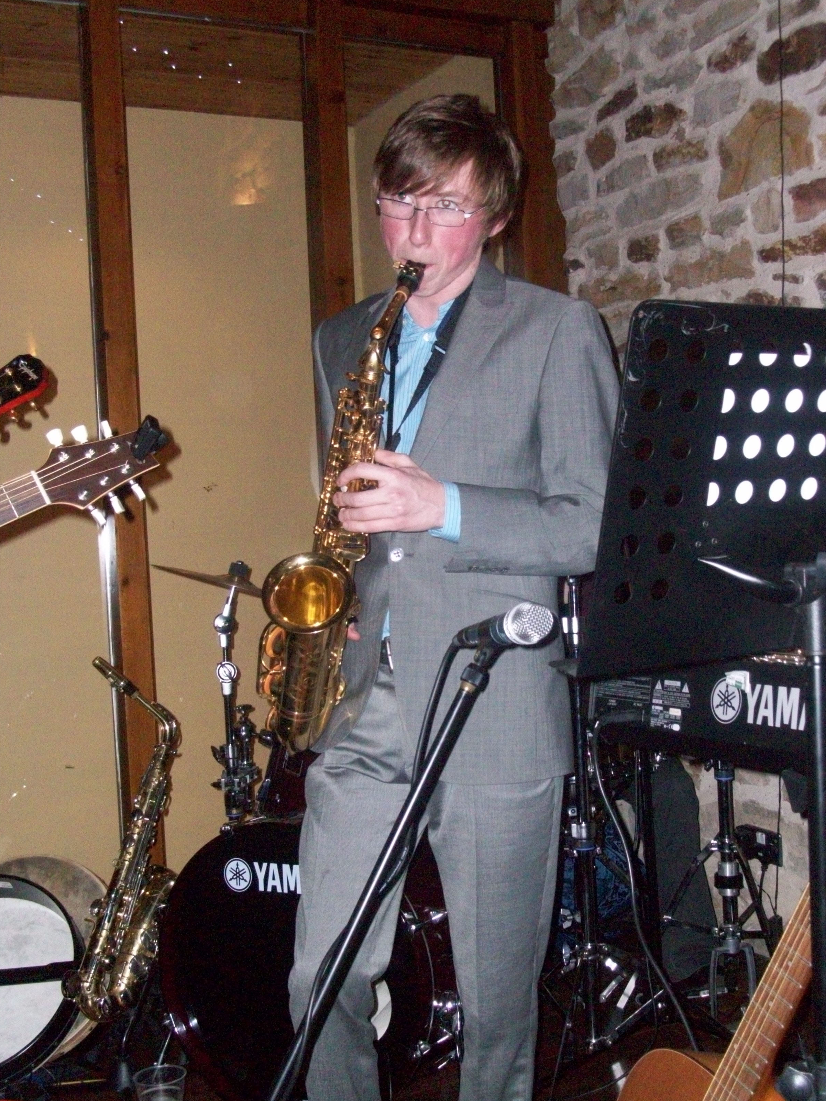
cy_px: 555
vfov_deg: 43.9
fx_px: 1368
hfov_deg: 33.6
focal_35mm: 43
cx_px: 416
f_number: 3.2
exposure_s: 1/65.1
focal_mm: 7.1
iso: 320
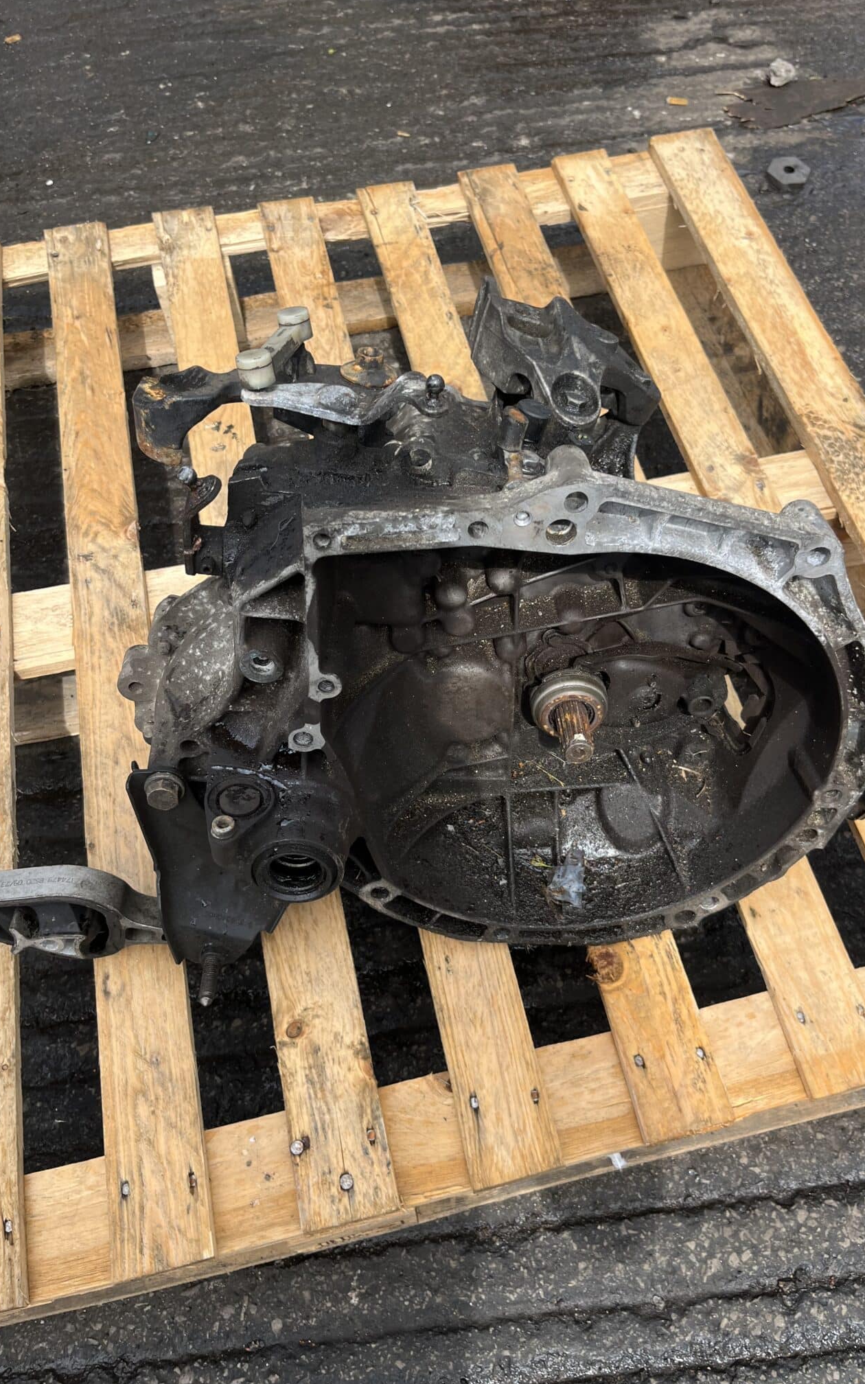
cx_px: 486
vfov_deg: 66.5
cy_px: 700
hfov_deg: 44.5
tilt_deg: -54.9
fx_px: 1056
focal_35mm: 28
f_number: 1.6
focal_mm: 5.1
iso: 50
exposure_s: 1/1536
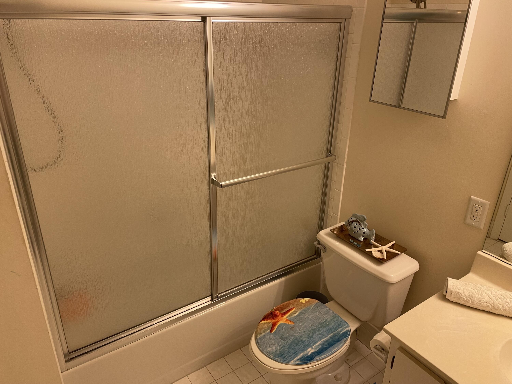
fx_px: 385
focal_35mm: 26
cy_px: 192
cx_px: 256
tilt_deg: -25.4
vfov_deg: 53.1
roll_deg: -0.9
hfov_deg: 67.3
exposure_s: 1/60
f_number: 1.6
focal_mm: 4.2
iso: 100
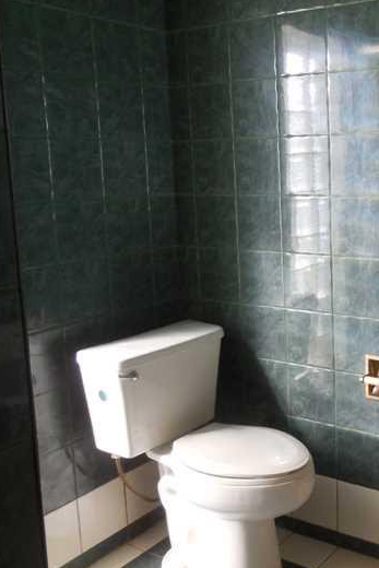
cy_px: 260
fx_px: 631
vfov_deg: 48.4
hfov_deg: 31.7
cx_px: 345
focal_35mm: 40
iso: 160
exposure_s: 1/30
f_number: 3.1
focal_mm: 4.5
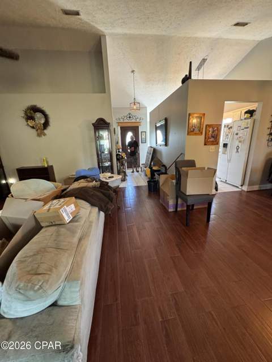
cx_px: 136
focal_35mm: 14
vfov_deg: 102.1
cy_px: 181
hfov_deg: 85.7
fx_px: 147
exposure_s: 1/60
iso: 400
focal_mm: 2.22
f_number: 2.2
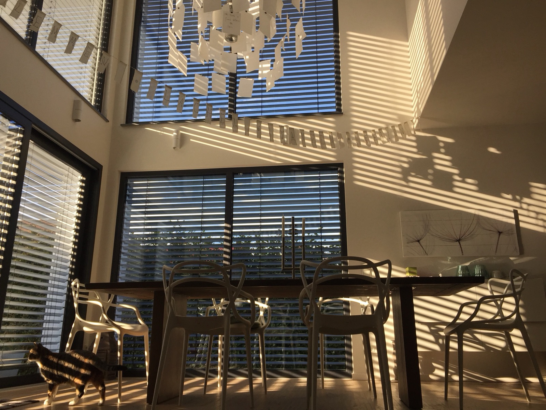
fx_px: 457
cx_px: 273
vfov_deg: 48.2
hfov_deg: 61.7
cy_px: 205
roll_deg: -0.7
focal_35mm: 29
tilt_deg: +15.5
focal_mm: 4.15
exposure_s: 1/388
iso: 32
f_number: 2.2
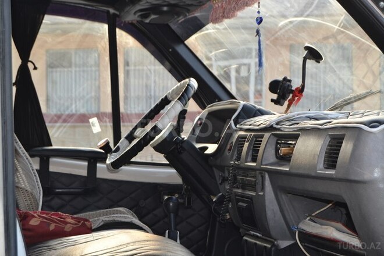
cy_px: 128
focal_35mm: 75
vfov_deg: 18.2
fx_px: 800
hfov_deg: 27.0
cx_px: 192
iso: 400
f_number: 5.6
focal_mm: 50
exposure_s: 1/100
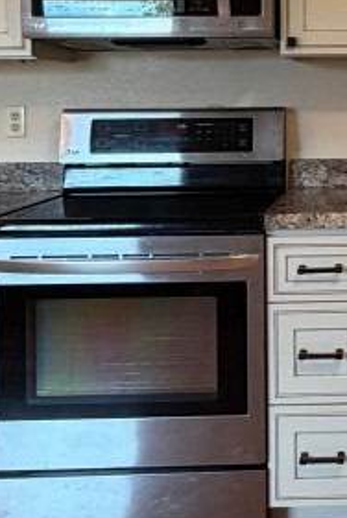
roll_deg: +0.3
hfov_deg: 23.6
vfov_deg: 36.2
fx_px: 764
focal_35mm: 53
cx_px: 406
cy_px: 100
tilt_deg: +1.3
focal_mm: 2.22
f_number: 2.2
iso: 250
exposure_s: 1/60
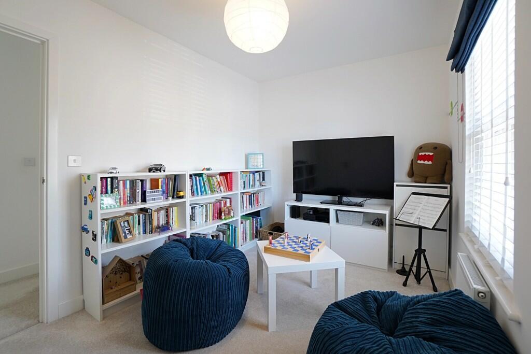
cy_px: 177
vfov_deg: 77.3
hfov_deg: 100.4
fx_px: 221
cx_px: 266
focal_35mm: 15
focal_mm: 10
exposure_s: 1/20
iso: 400
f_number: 5.6
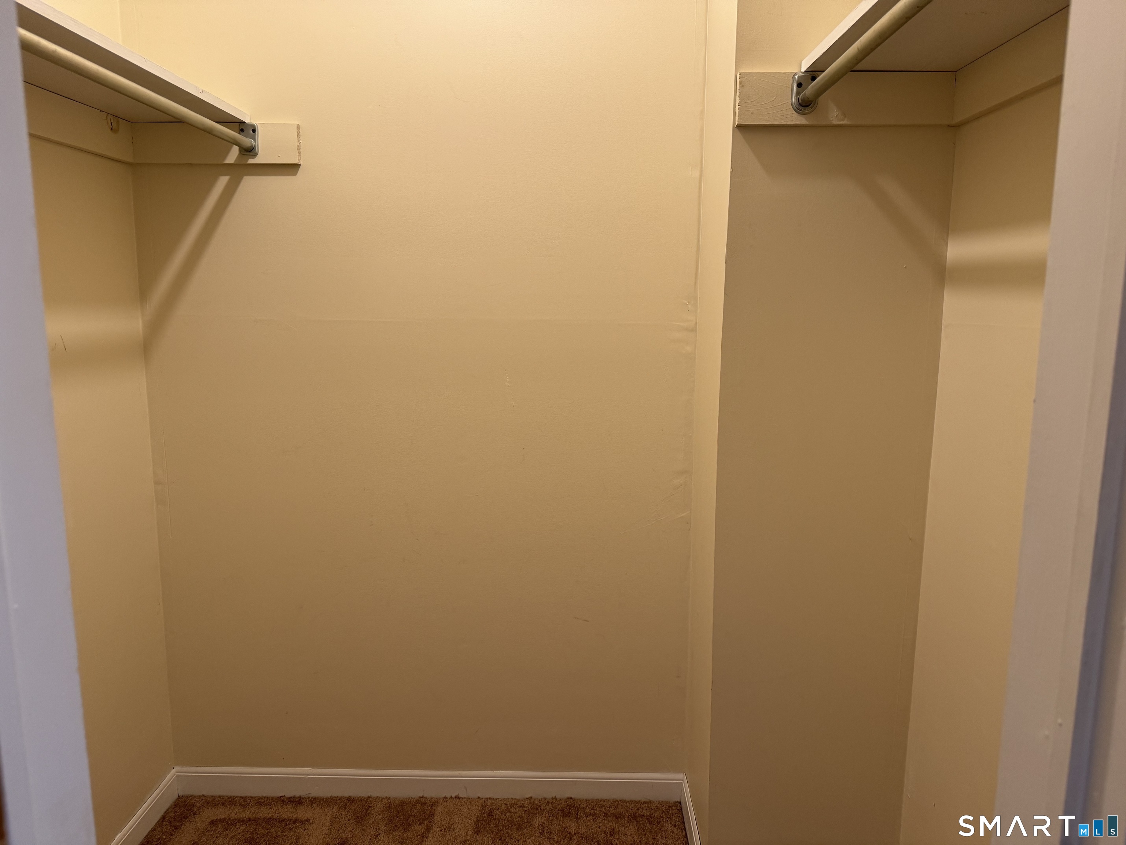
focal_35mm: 24
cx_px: 563
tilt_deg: -8.5
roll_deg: +0.0
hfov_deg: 71.6
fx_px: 781
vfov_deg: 56.8
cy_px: 422
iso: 160
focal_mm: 6.76
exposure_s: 1/60
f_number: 1.78
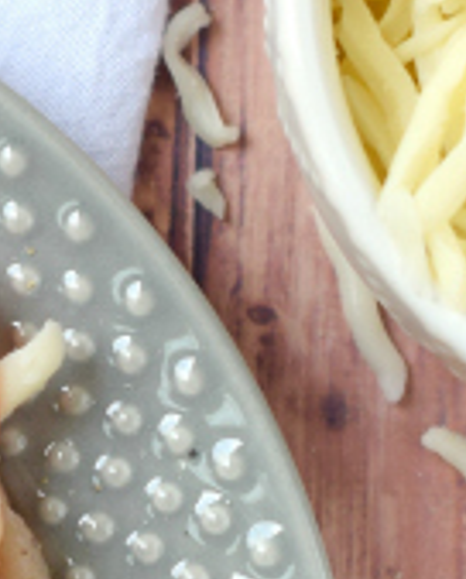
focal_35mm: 374
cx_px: -411
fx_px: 6425
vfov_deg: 5.1
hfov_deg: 4.1
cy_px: 648
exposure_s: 1/1000
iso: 320
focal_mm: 50
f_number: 3.5
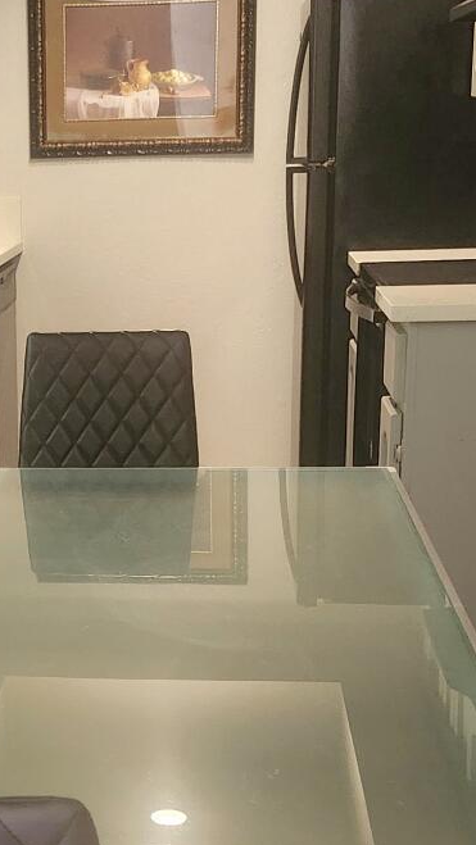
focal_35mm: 76
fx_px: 1704
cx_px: -37
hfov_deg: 15.5
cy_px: 615
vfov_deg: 27.5
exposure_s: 1/120
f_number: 1.8
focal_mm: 5.54
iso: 640
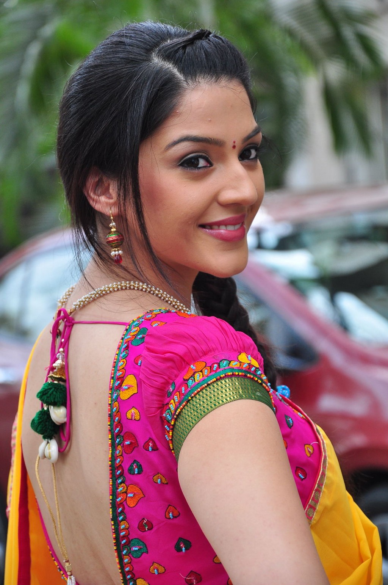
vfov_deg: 13.1
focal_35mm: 158
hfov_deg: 8.7
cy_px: 292
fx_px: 2554
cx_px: 194
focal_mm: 105
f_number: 5.6
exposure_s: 1/125
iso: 500
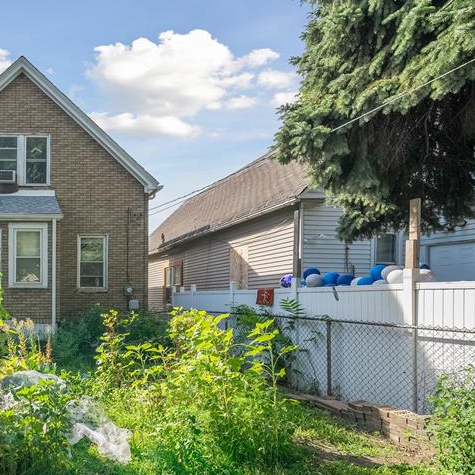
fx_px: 342
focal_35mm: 22
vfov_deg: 68.9
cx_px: 14
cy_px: 285
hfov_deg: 55.8
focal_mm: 12
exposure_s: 1/320
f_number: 8
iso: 500
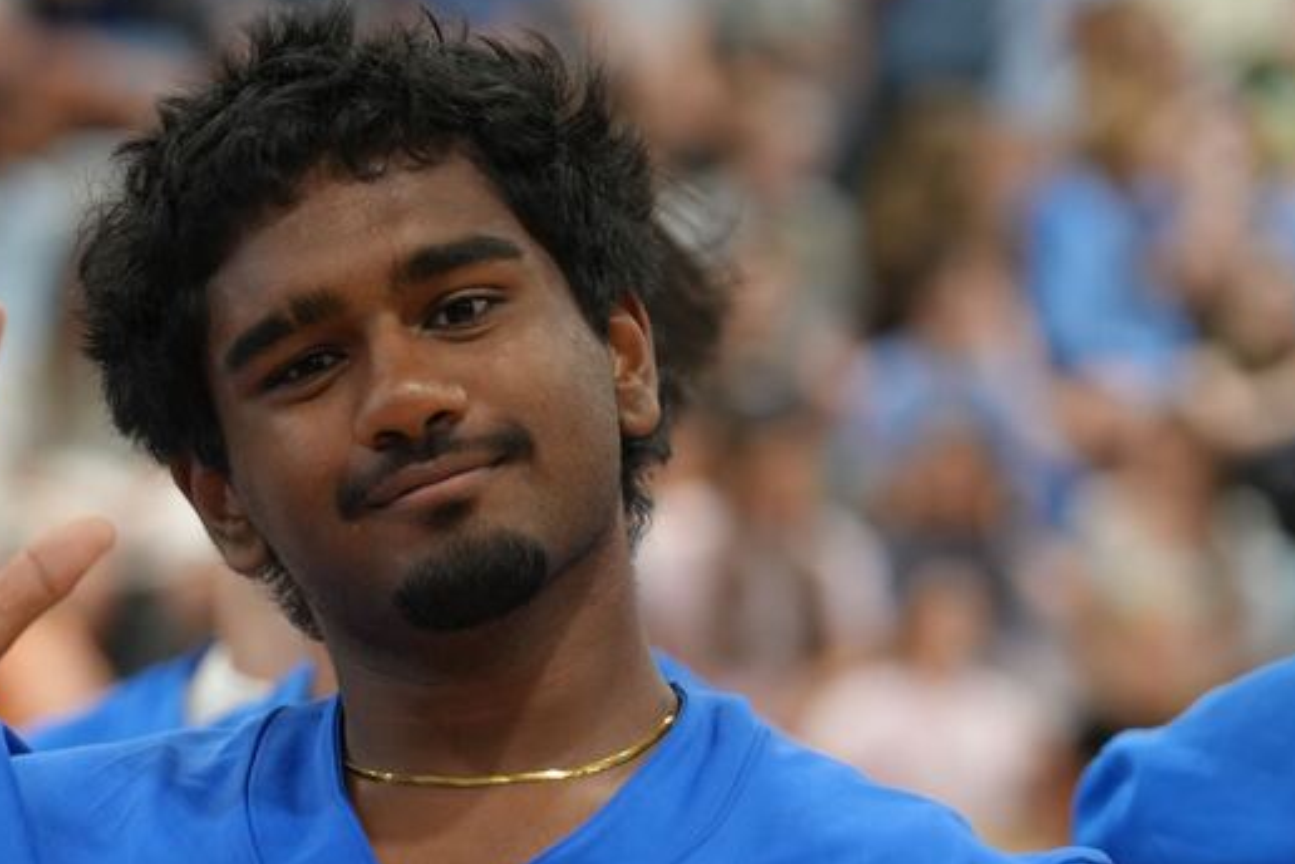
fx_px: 9856
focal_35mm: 274
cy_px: 740
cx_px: 289
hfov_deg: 7.5
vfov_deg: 5.0
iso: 2000
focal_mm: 138
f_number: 4
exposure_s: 1/160
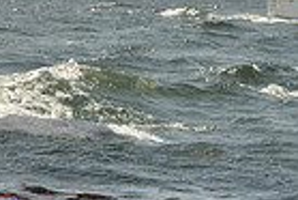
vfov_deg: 3.3
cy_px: -87
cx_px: -319
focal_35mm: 417
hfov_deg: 4.8
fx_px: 3455
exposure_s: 1/1250
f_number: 8
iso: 200
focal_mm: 100
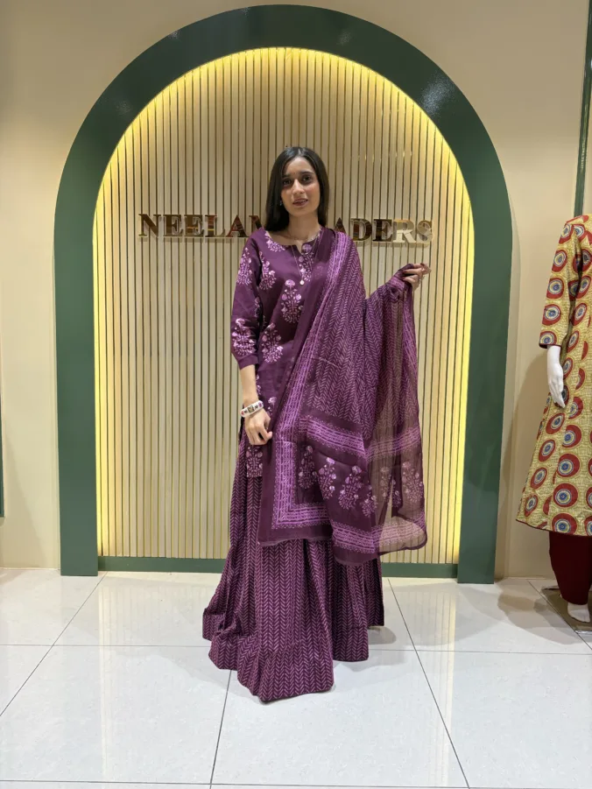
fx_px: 593
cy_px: 394
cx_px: 296
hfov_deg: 53.1
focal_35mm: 26
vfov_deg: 67.3
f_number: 1.6
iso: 50
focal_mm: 5.96
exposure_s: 1/100
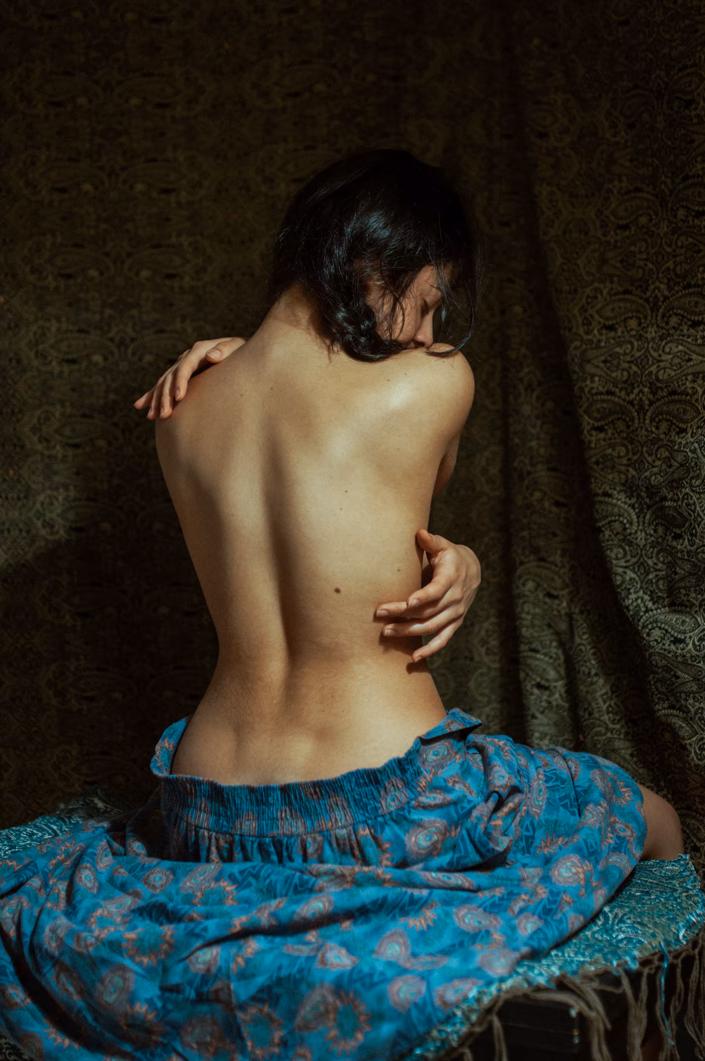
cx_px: 352
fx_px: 1546
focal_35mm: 52
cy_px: 530
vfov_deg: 37.9
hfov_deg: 25.7
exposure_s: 1/500
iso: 200
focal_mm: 35
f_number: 1.8
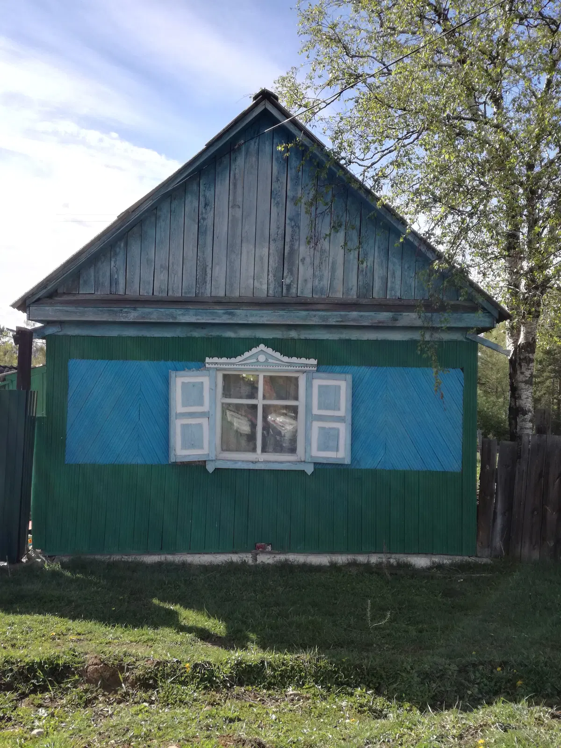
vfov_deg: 58.4
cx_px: 280
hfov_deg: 45.4
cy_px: 374
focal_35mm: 31
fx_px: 670
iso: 50
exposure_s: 1/492
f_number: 2
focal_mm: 3.79
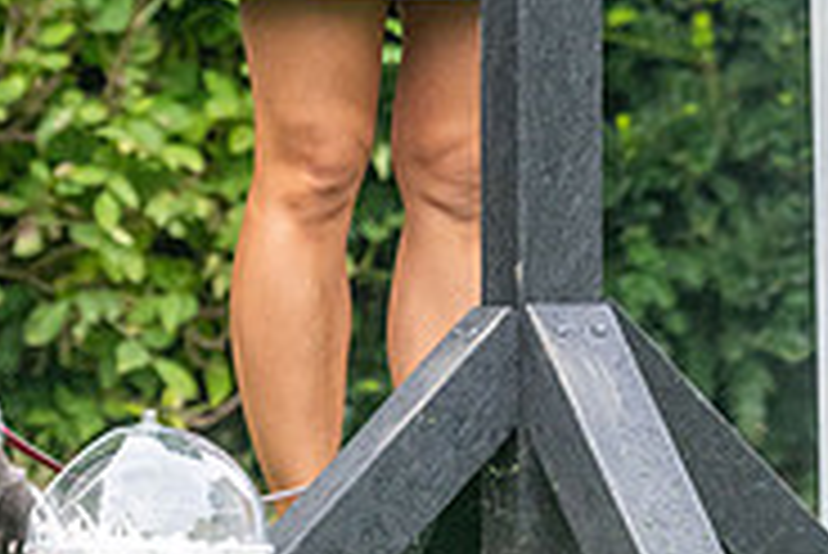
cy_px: -365
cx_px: 189
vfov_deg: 1.3
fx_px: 25296
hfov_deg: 1.9
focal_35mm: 1099
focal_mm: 300
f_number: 4
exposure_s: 1/320
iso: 1600
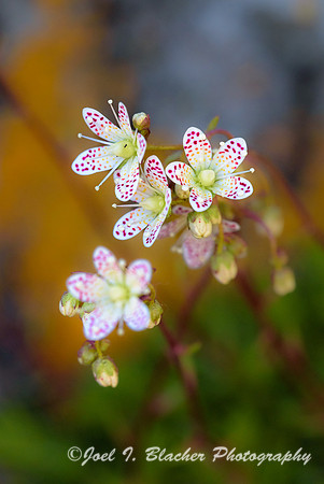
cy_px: 242
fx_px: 2020
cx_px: 162
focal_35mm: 150
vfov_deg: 13.7
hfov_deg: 9.2
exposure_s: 1/800
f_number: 8
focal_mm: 150
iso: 1100
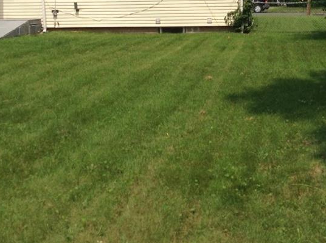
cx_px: 189
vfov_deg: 22.6
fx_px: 592
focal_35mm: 63
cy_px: 22
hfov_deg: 30.7
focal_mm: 3.3
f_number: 2.4
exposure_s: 1/1812
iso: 25
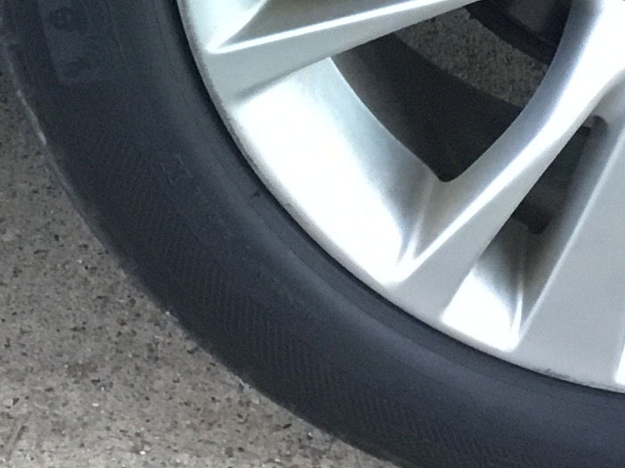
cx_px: 336
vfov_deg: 9.9
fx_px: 2617
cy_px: -277
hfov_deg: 13.6
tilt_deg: -23.4
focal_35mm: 145
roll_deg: +6.7
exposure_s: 1/30
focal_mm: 3.3
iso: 125
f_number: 2.4
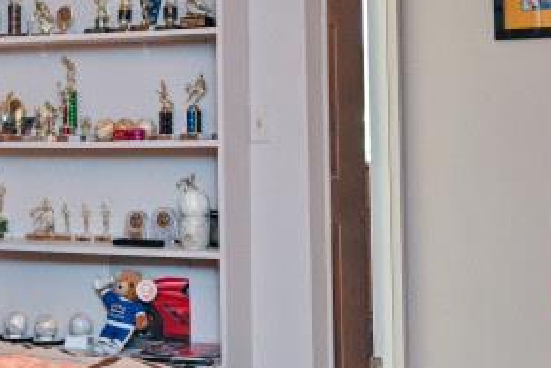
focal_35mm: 73
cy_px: 113
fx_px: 1117
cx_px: 262
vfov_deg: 18.6
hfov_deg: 27.7
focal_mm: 14
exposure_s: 1/60
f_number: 4
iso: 2200
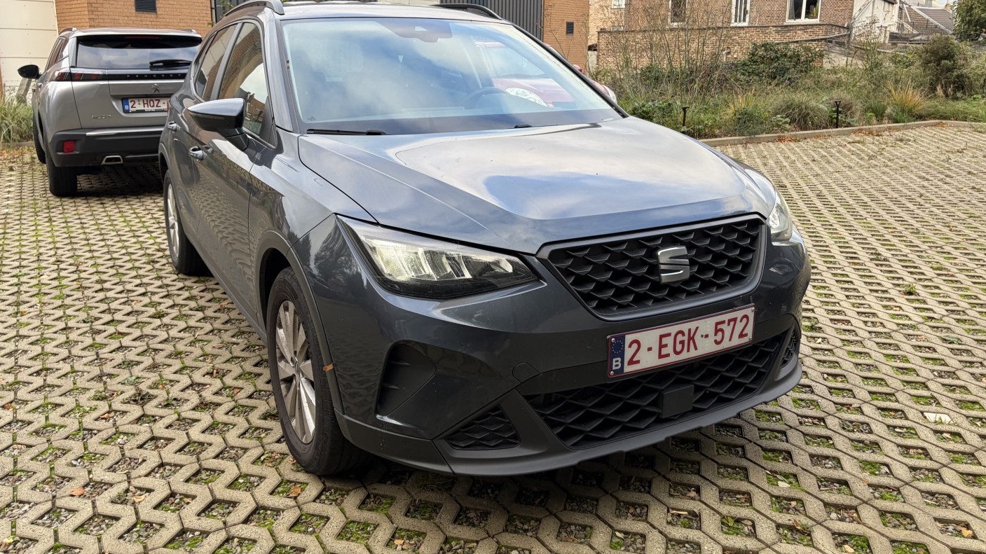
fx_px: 758
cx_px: 484
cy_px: 223
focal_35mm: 29
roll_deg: -0.1
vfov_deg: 40.0
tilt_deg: -8.4
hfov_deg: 66.1
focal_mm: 5.96
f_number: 1.6
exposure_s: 1/225
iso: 40
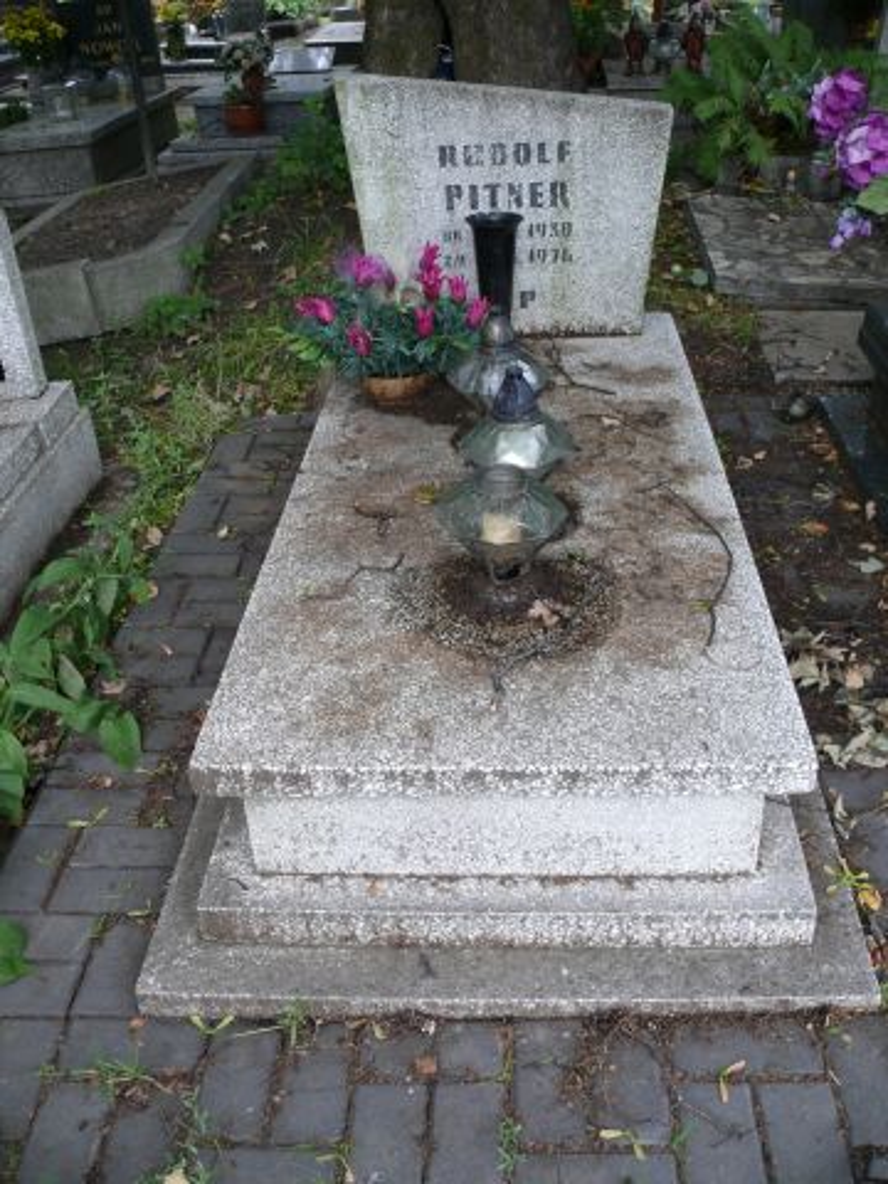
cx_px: 444
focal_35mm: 35
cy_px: 592
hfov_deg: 40.7
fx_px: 1197
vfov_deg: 52.6
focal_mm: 7.4
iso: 100
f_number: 2.8
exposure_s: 1/50
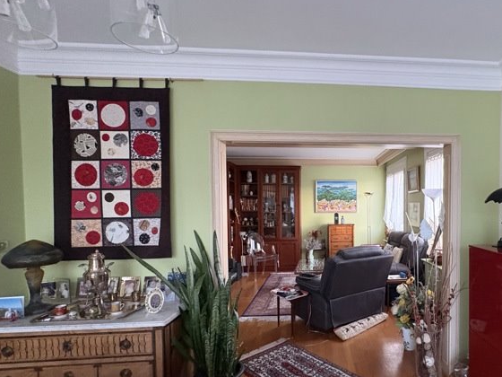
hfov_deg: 78.6
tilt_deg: -1.7
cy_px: 215
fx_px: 290
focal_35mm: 20
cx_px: 342
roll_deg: +0.6
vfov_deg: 65.7
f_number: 2.2
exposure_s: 1/60
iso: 640
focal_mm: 2.22
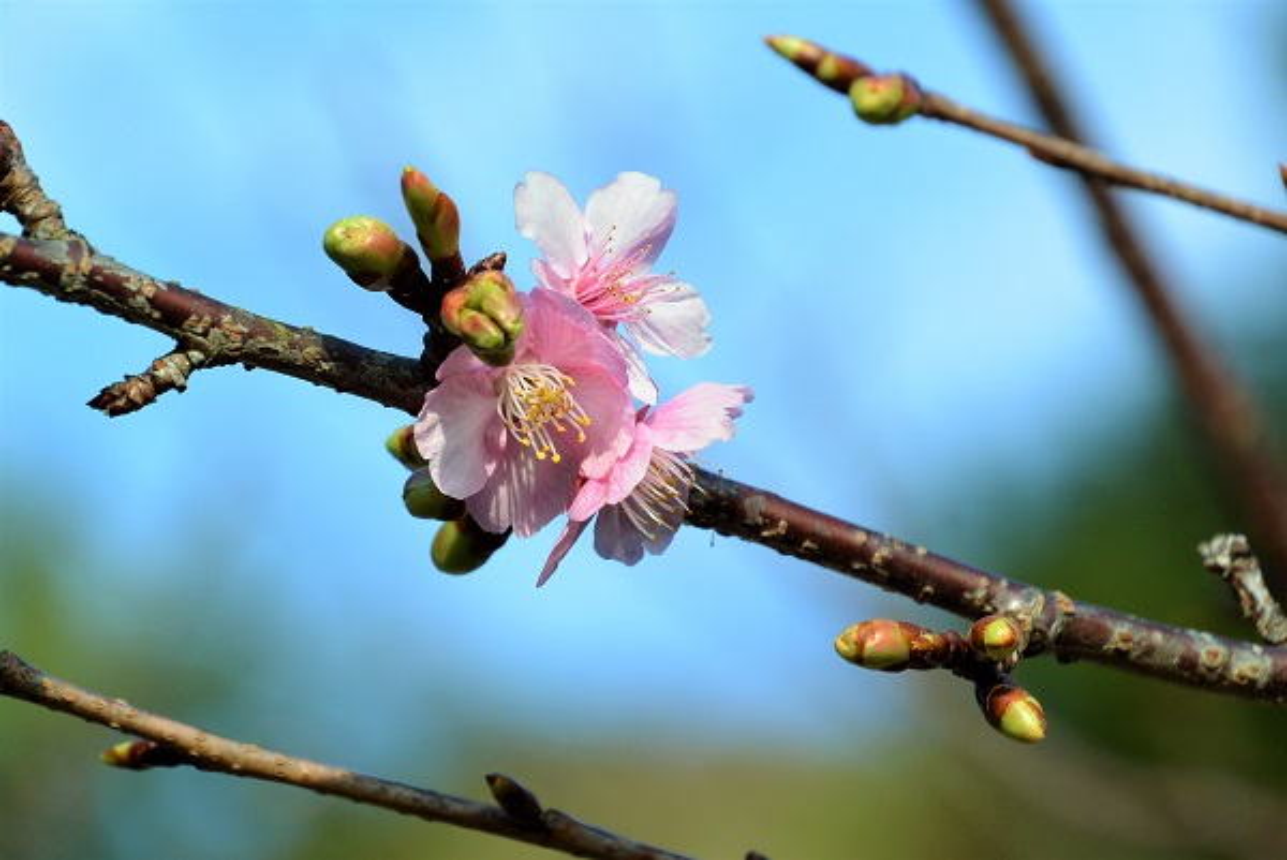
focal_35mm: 297
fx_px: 10625
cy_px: 430
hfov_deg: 6.9
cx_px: 644
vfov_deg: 4.6
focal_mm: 110
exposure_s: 1/500
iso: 160
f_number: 5.6
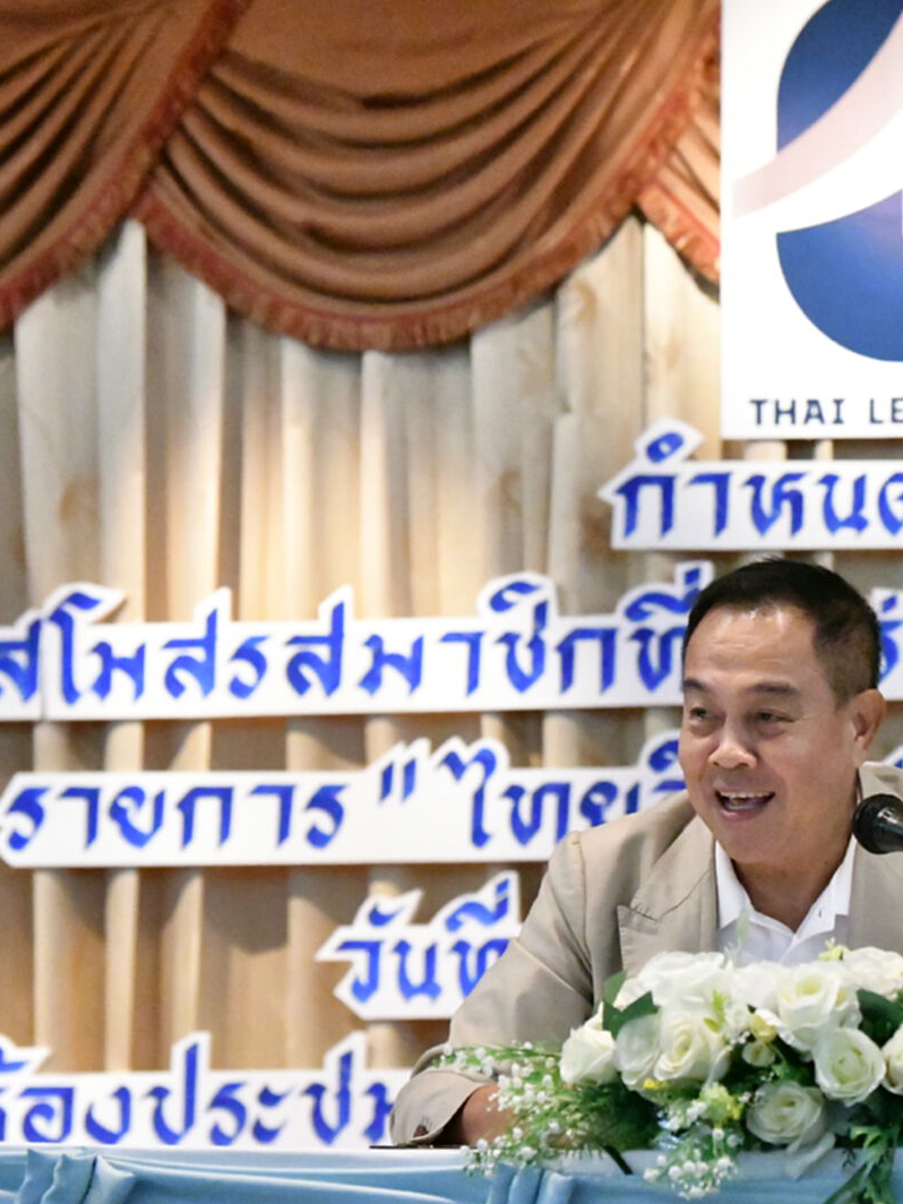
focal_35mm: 282
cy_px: 603
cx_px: 791
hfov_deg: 5.3
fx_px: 9808
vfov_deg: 7.0
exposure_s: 1/1000
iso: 25600
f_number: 4
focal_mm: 130
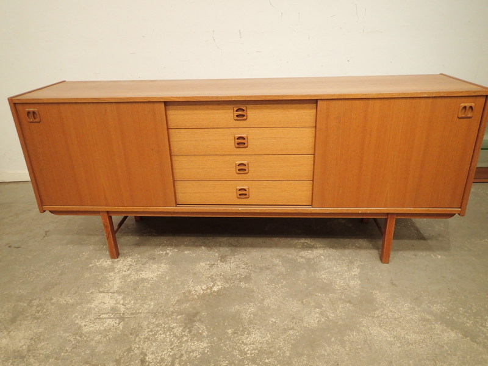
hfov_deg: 69.4
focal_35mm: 25
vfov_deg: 54.9
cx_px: 244
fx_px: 352
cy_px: 183
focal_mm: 4.5
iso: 200
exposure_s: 1/30
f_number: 2
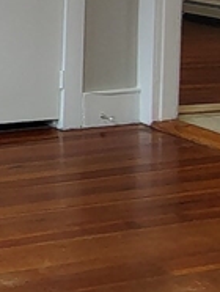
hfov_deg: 14.7
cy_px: -55
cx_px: -179
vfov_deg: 20.8
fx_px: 744
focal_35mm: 88
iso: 425
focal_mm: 2.13
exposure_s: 1/60
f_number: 2.2
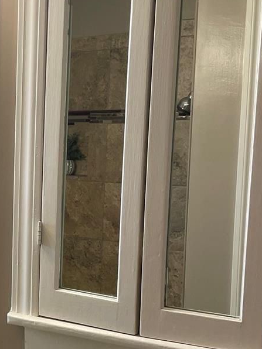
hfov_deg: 20.6
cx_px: -44
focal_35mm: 67
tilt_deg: -8.0
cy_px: 227
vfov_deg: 28.8
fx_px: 676
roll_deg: -0.9
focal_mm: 4.2
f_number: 1.6
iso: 125
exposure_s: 1/120
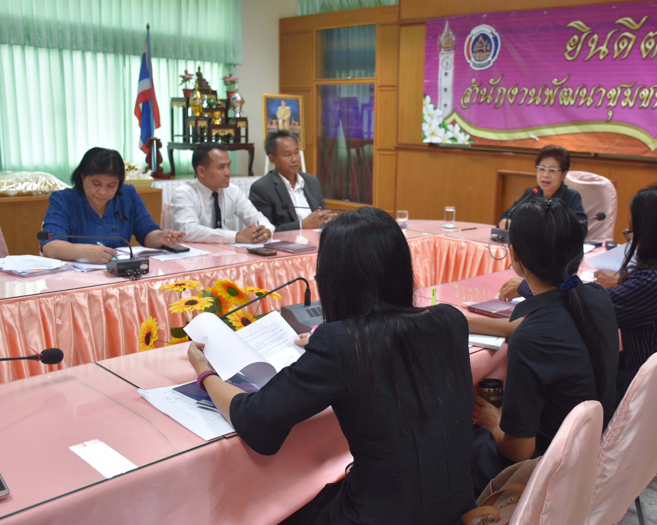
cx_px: 379
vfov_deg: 39.2
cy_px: 257
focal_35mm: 38
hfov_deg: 47.8
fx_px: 739
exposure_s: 1/60
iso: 500
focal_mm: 22
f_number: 4
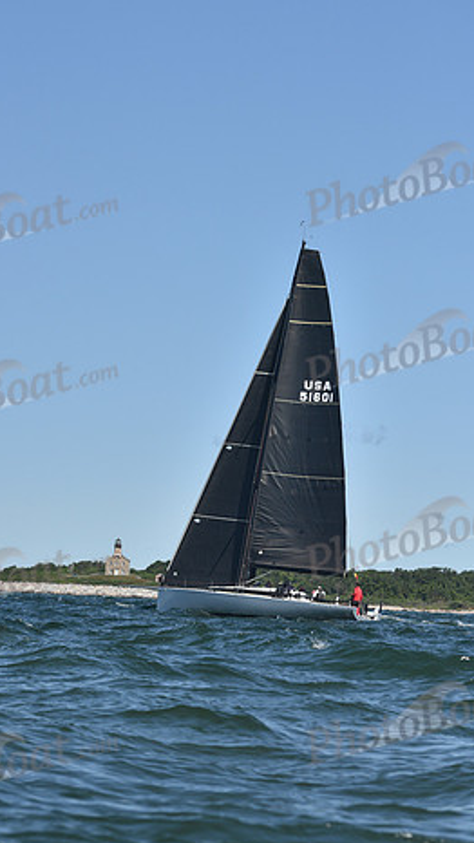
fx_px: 2682
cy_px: 467
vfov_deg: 17.9
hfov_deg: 10.1
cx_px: 213
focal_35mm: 120
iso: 250
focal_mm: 92
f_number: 5
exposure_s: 1/3200
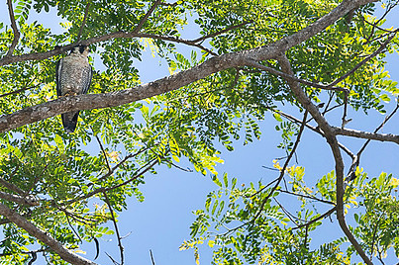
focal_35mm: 935
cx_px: 120
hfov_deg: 2.2
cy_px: 81
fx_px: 10354
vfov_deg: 1.5
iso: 1250
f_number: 4
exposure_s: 1/2500
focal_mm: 500
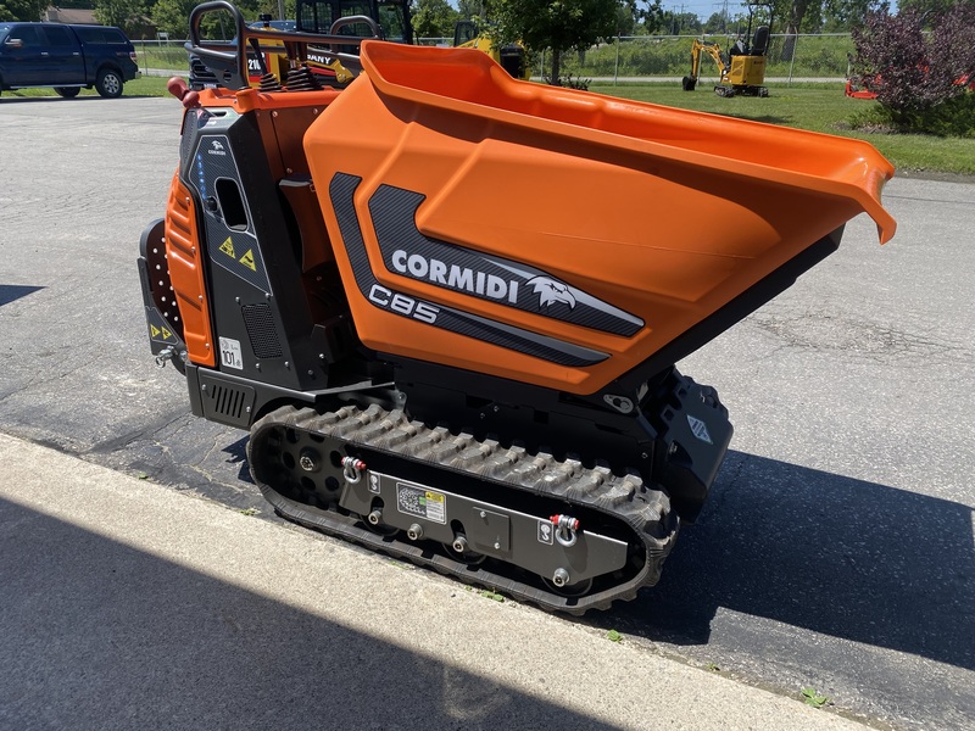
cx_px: 488
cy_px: 366
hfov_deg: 67.3
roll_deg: -0.3
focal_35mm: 26
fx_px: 732
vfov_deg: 53.1
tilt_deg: -24.2
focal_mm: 4.25
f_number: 1.8
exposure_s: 1/1629
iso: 32
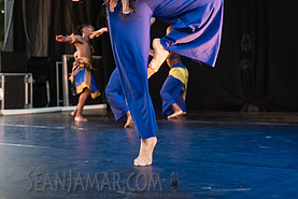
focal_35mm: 67
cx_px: 107
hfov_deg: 29.9
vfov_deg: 19.7
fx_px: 555
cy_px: -2
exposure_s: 1/640
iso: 3200
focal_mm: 32
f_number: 2.8
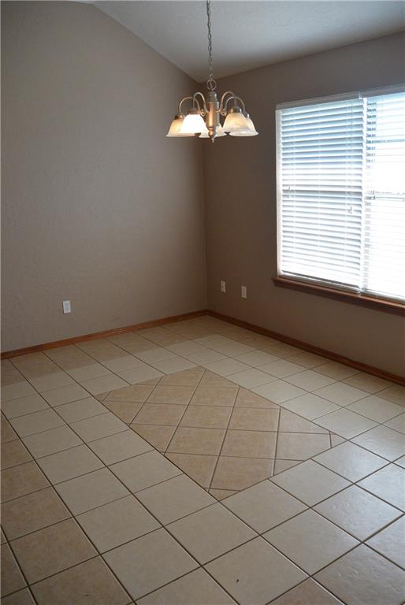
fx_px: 488
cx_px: 202
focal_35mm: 29
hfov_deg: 45.1
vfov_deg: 63.6
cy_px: 302
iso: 400
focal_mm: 11
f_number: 3.5
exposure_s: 1/200
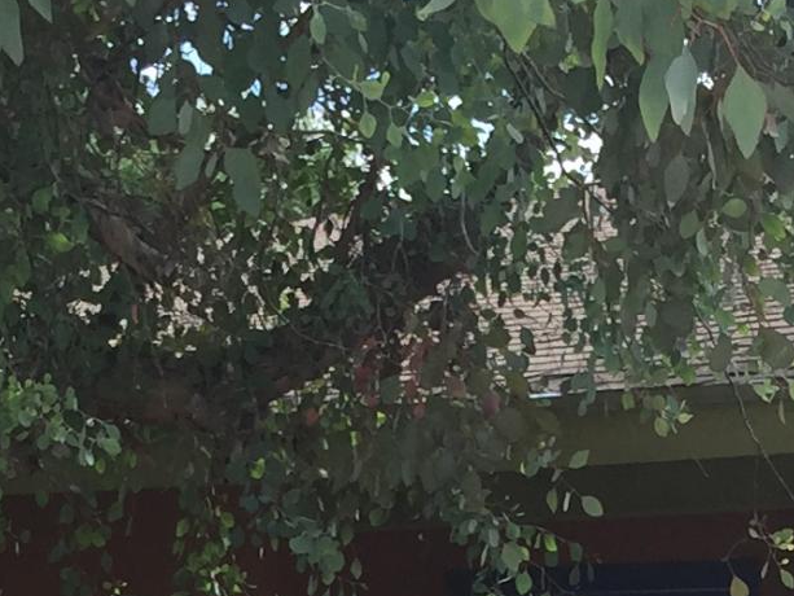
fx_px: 3258
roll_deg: +0.6
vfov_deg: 9.9
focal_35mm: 142
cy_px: 1037
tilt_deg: -1.3
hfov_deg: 13.9
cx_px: 552
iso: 32
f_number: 2.2
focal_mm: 4.15
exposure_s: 1/824
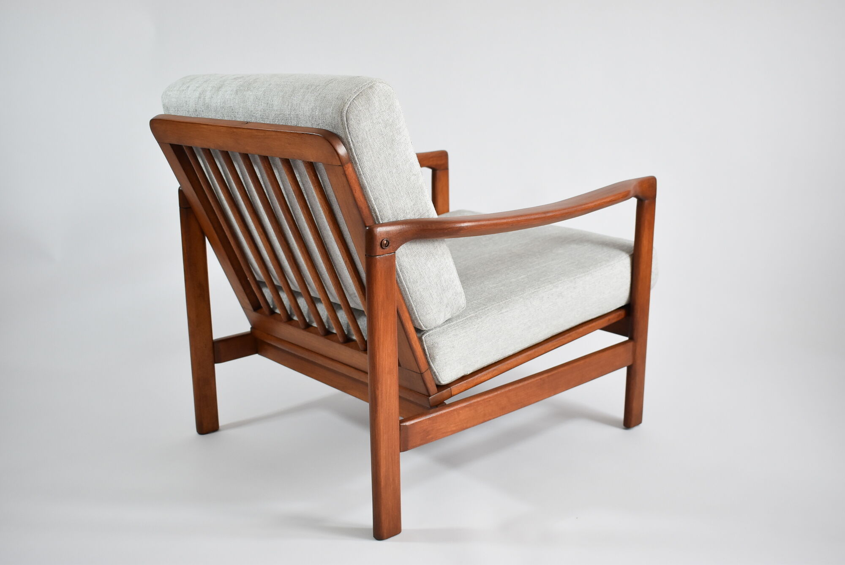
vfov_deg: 33.1
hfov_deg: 47.9
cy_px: 282
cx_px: 422
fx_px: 951
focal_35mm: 40
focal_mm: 27
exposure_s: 1/125
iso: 800
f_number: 4.2
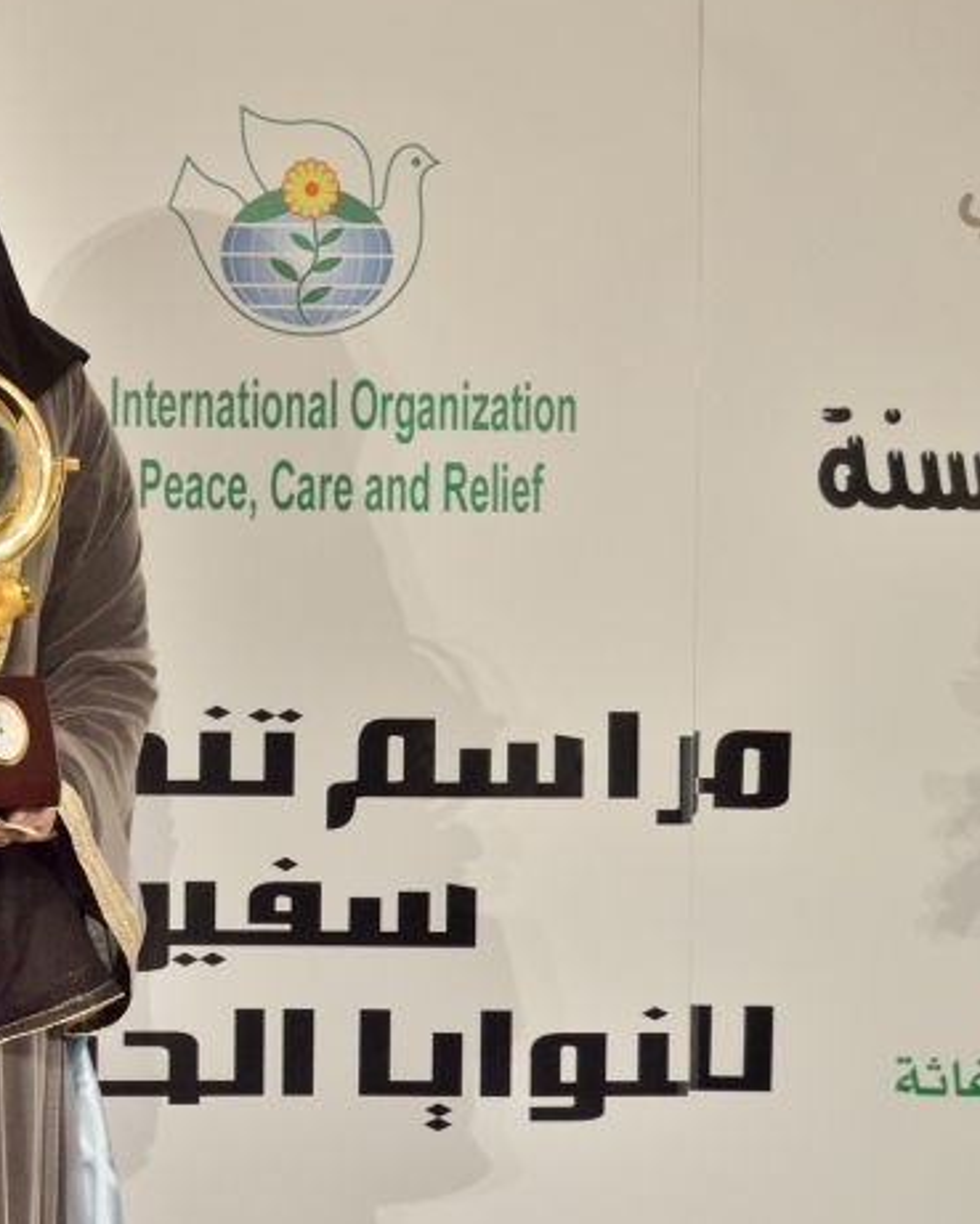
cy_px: 583
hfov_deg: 13.0
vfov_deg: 16.4
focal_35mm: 117
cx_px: -58
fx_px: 4240
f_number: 5.3
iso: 720
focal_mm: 48
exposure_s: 1/60
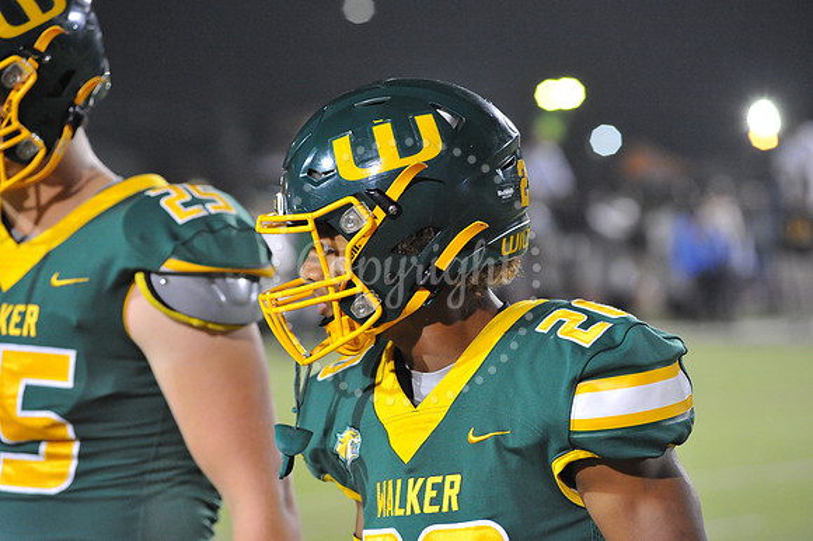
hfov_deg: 15.2
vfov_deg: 10.1
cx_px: 406
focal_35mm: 135
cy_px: 270
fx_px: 3047
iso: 4000
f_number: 4
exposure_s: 1/160
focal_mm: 135
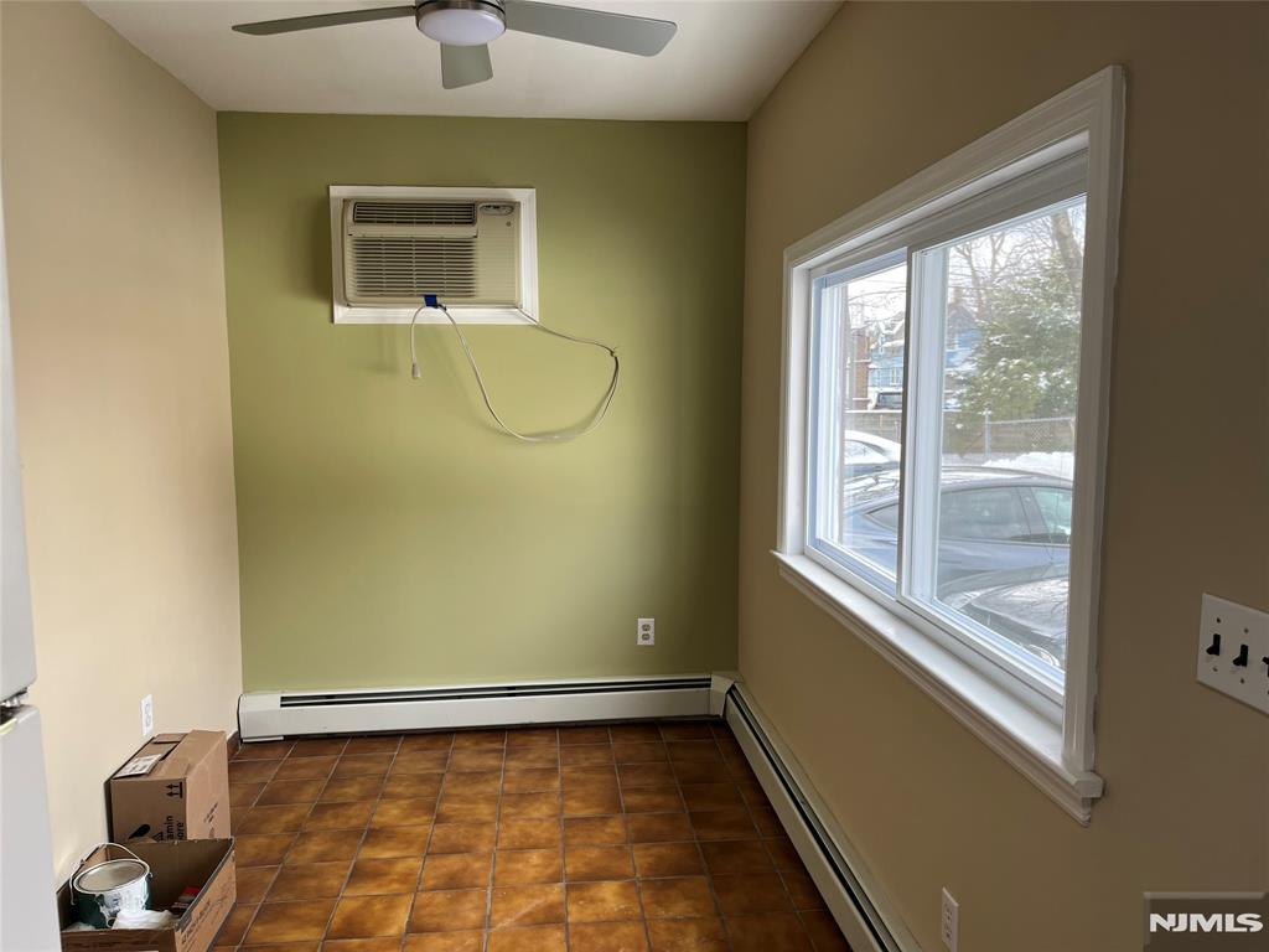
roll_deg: +0.7
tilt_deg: -6.3
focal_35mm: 26
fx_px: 953
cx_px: 634
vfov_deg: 53.1
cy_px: 476
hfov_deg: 67.3
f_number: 1.6
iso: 40
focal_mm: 5.1
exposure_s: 1/122
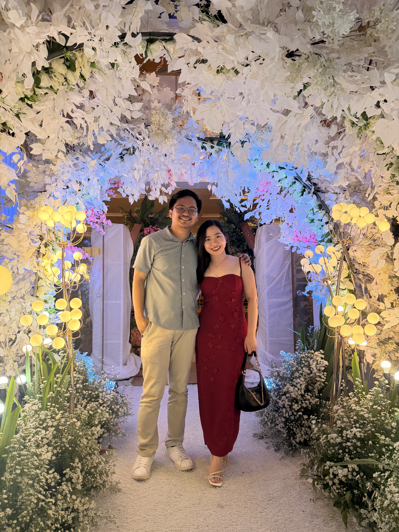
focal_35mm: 24
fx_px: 369
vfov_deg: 71.6
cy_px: 266
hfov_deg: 56.8
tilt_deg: +1.6
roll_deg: -0.2
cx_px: 200
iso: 200
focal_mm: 6.76
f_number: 1.78
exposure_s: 1/155
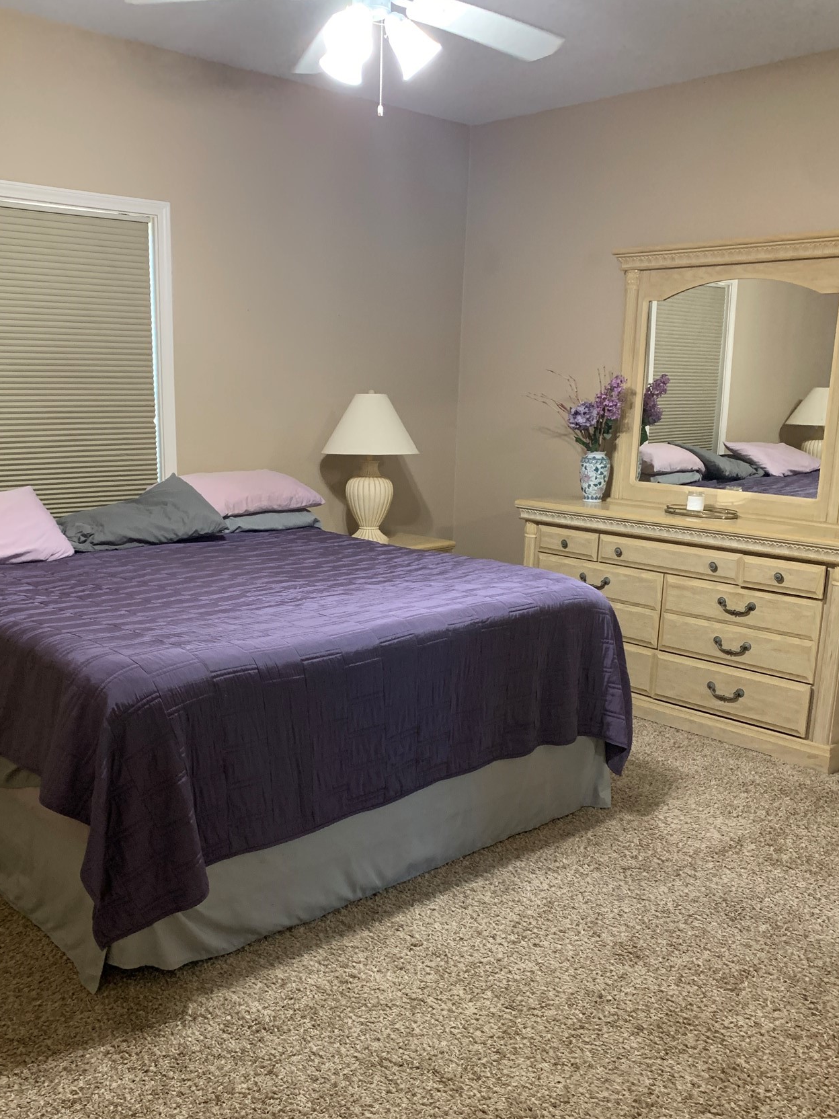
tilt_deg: -13.9
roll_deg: -0.8
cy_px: 623
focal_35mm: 32
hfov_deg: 44.0
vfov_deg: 56.7
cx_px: 358
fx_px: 1034
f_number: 1.8
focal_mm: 4.25
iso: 250
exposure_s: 1/40
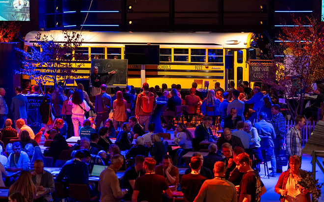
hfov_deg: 18.7
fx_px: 980
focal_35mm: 111
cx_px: 122
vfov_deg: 11.8
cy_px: 79
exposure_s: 1/200
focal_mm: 70
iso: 4000
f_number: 2.8
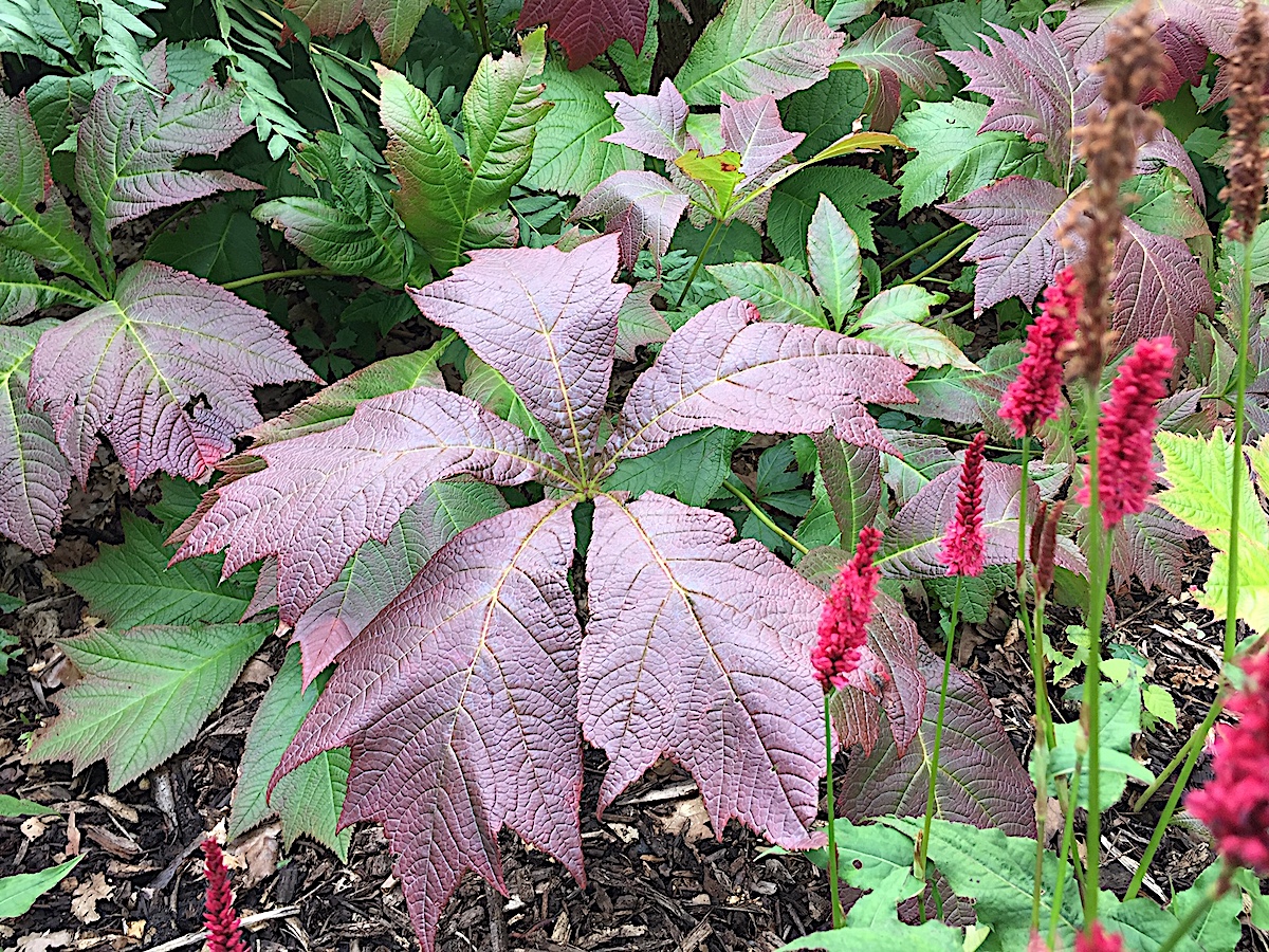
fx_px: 1063
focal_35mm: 29
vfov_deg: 48.2
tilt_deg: -25.6
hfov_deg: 61.7
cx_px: 634
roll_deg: -3.3
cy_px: 476
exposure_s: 1/100
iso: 32
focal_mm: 4.15
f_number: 2.2
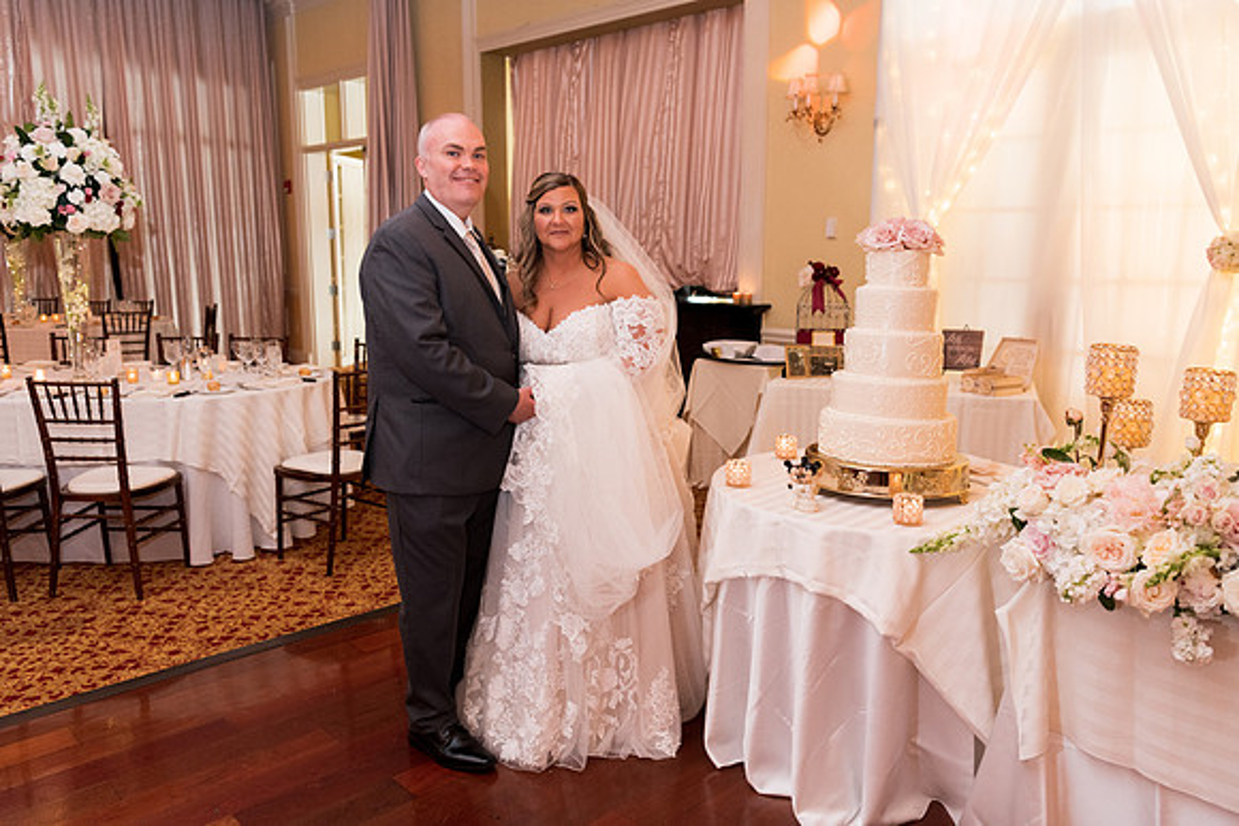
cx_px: 620
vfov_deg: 45.0
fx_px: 998
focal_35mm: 29
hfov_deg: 63.6
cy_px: 413
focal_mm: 29
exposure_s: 1/100
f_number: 2.8
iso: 1250
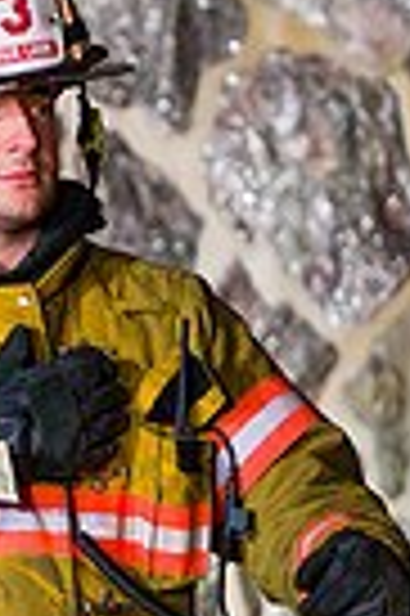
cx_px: -54
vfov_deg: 2.4
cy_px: 400
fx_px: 14505
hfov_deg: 1.6
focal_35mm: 847
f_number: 3.2
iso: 3200
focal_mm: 200
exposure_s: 1/500
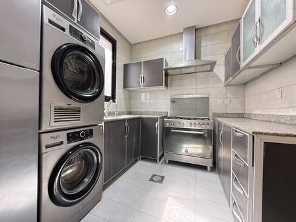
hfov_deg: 102.0
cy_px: 111
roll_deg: -1.1
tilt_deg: +0.2
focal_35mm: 14
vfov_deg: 85.7
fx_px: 120
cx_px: 148
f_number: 2.2
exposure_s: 1/90
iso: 320
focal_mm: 2.22
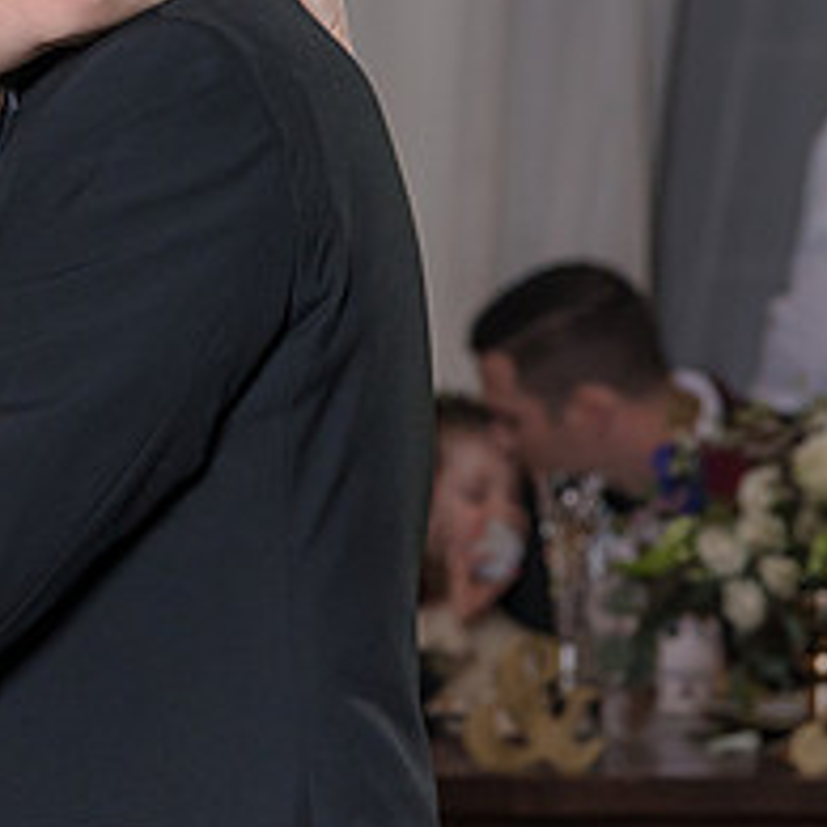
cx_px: -141
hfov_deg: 5.4
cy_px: 20
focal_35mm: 321
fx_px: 8676
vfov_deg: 5.4
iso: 2000
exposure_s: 1/100
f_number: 5.6
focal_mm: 102
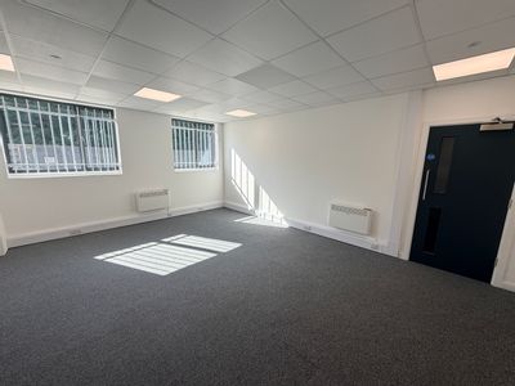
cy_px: 193
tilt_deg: -9.4
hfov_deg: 102.1
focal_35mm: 14
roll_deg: +0.0
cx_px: 258
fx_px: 208
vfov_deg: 85.7
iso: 40
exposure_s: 1/244
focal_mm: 2.22
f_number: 2.2
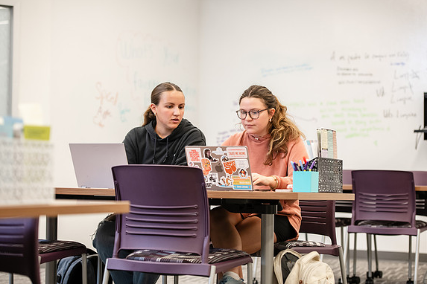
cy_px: 141
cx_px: 214
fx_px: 1032
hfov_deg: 23.4
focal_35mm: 87
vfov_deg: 15.7
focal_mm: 86
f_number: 3.2
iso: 1000
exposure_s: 1/200
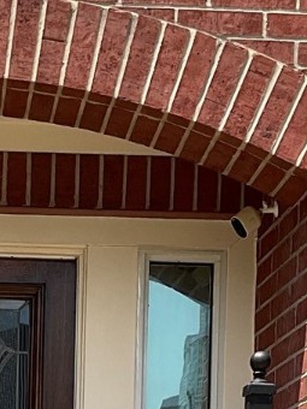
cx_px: -11
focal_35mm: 131
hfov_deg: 11.2
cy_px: 597
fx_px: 1549
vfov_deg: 14.2
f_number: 1.8
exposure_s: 1/1490
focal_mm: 3
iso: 16
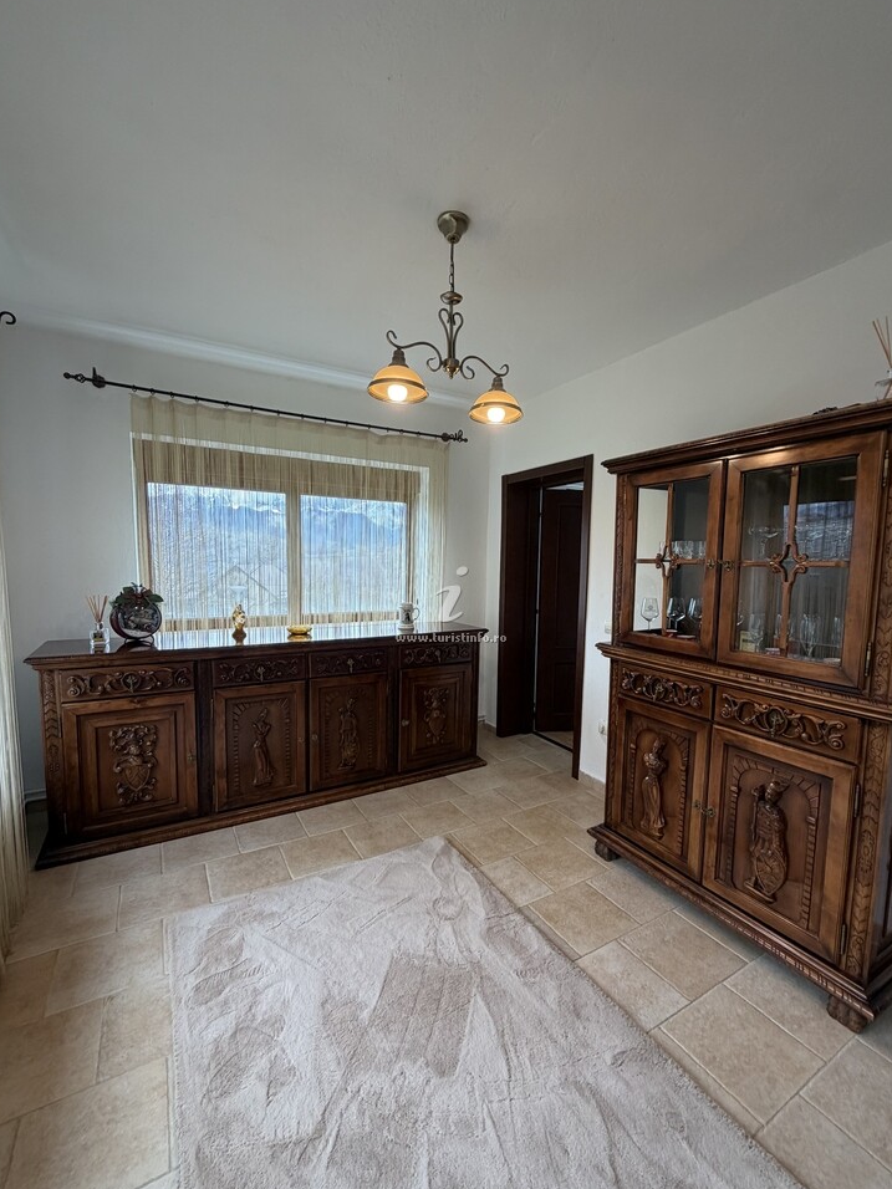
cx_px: 467
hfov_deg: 81.7
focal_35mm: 15
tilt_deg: -5.4
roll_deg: -1.2
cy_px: 618
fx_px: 515
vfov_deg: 98.1
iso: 125
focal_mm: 2.22
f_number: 2.2
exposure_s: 1/121
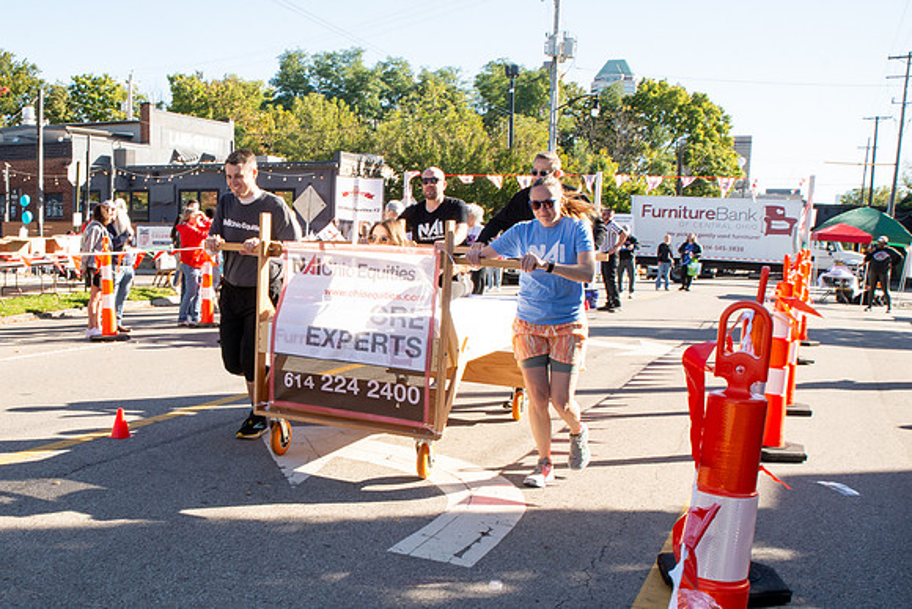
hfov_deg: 48.6
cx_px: 260
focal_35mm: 39
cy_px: 388
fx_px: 978
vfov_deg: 34.4
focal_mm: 24
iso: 800
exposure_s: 1/160
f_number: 14
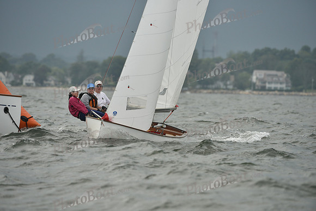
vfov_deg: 3.8
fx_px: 3161
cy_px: 106
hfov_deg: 5.7
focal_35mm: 360
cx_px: 158
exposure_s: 1/800
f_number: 6.3
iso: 400
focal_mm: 360
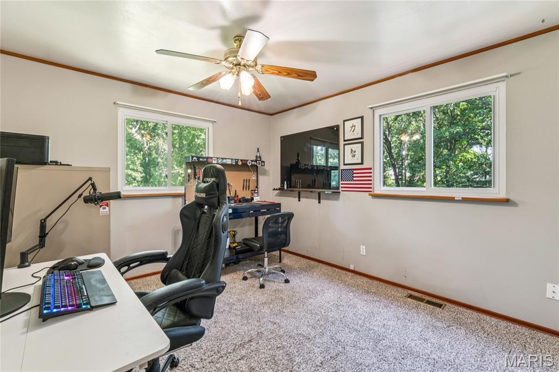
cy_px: 186
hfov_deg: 97.1
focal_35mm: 16
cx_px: 280
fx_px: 247
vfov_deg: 74.1
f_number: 13
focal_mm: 15.9
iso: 320
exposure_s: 1/1.67
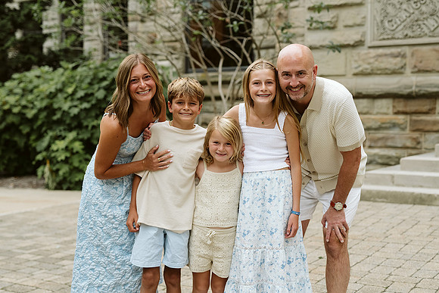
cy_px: 151
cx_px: 218
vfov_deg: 25.1
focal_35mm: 54
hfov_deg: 36.9
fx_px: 657
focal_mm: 50
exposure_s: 1/400
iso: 640
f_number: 2.8
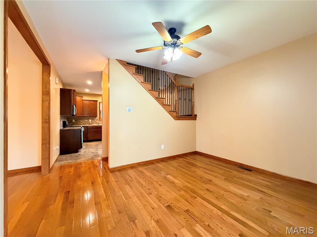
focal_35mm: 14
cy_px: 118
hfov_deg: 102.1
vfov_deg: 85.7
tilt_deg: -0.1
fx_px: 128
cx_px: 158
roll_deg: -0.1
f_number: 2.2
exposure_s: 1/60
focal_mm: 2.22
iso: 800
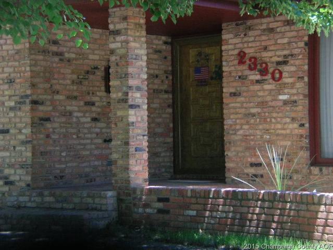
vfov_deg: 13.6
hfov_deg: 18.0
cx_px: 166
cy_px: 125
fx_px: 1049
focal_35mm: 109
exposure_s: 1/120
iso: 123
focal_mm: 17.9
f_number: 3.5
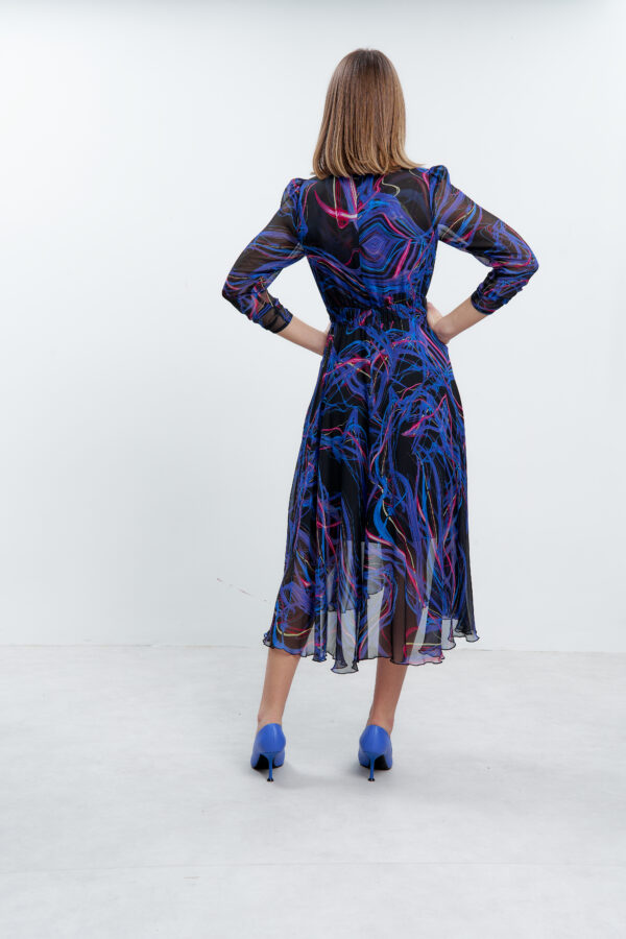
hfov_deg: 31.2
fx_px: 1121
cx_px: 313
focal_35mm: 43
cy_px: 470
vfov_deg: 45.4
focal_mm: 43
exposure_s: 1/160
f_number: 10
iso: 100
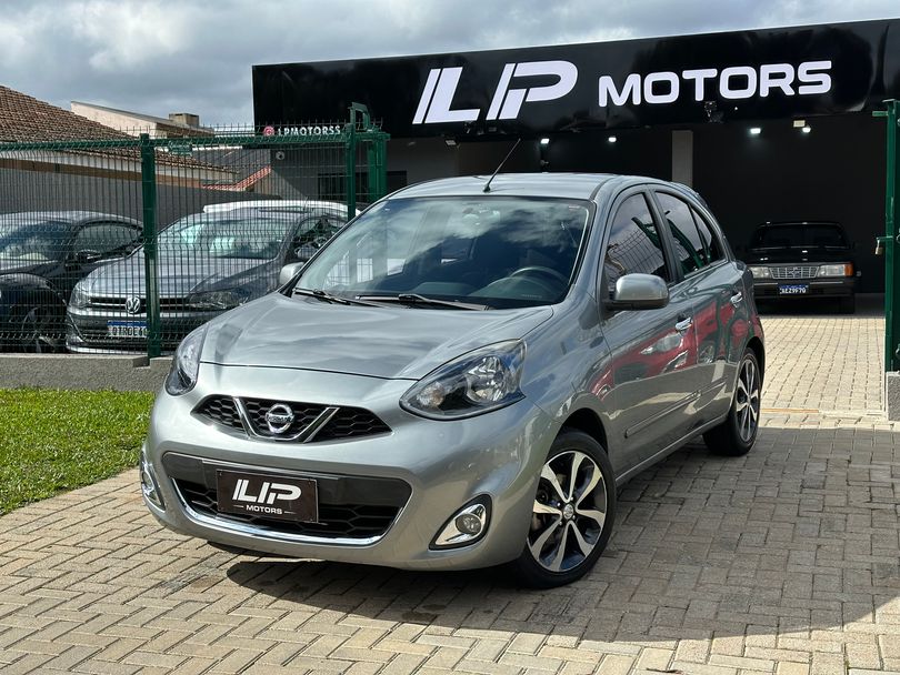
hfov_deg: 39.6
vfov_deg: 30.3
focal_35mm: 48
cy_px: 338
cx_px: 450
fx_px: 1248
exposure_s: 1/3257
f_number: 1.78
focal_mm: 6.86
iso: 64
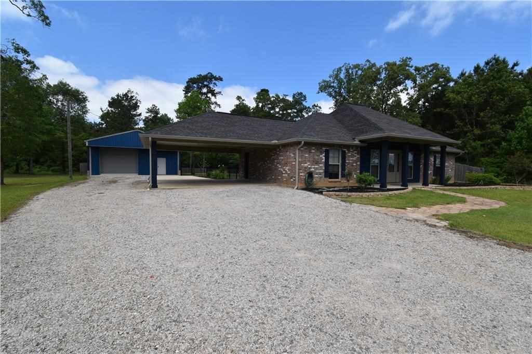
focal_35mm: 15
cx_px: 266
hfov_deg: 100.4
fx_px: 222
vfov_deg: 77.3
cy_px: 177
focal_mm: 10
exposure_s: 1/400
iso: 200
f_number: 10
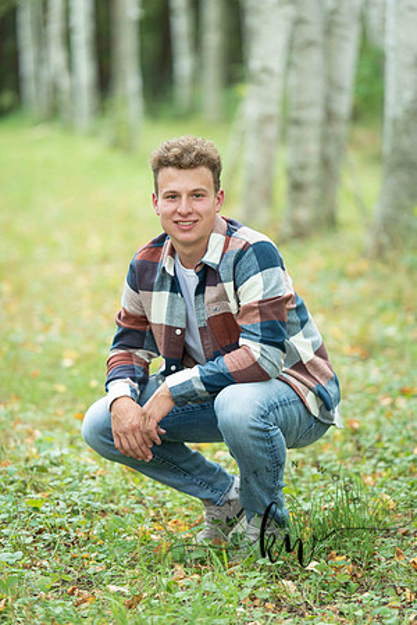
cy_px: 312
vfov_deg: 12.5
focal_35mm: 165
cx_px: 208
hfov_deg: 8.3
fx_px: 2867
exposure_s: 1/200
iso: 400
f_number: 3.2
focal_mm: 165
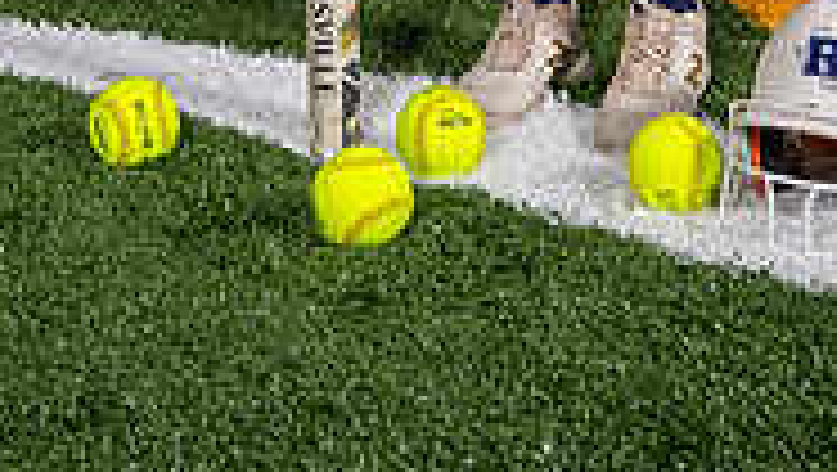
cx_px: 477
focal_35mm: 91
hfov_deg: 23.4
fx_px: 2021
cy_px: -494
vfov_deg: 11.8
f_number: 5.6
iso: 200
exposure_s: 1/200
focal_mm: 36
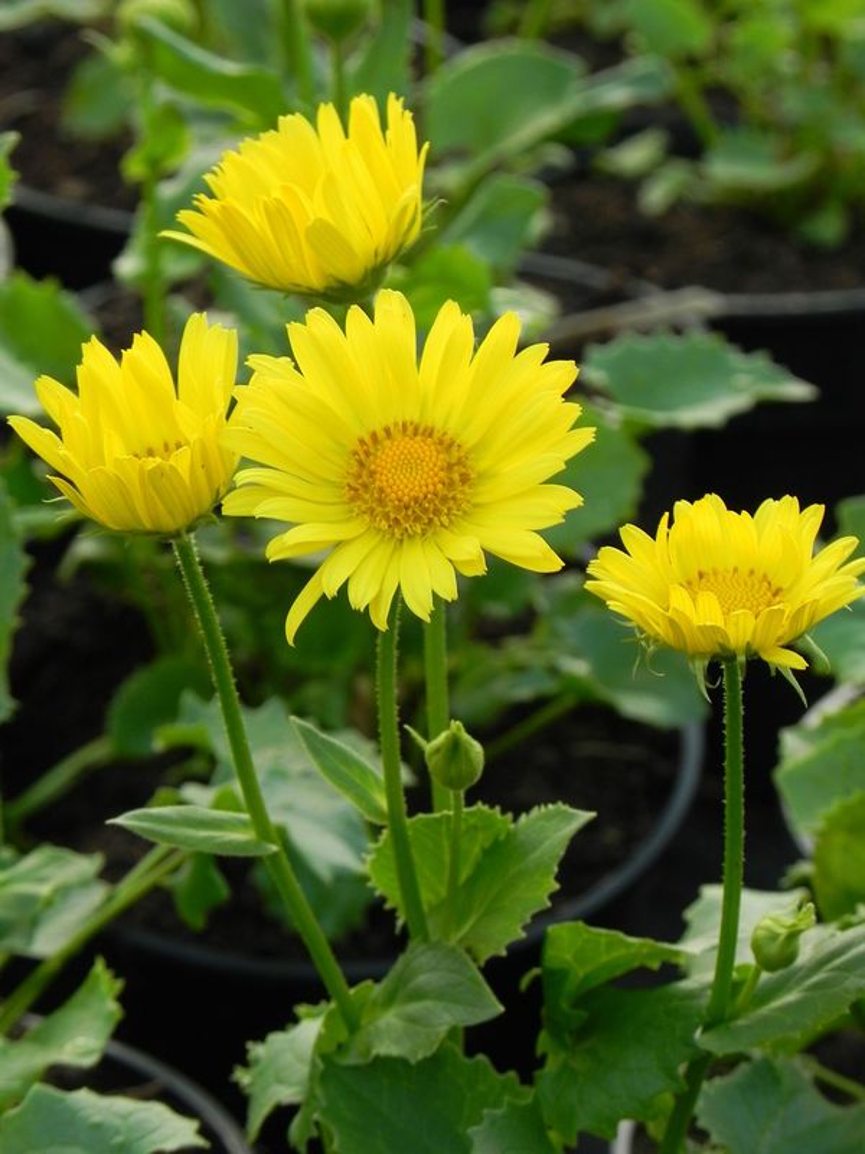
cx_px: 432
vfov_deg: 10.7
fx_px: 6130
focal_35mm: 184
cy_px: 577
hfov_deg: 8.1
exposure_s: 1/50
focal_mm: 32.7
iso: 160
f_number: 5
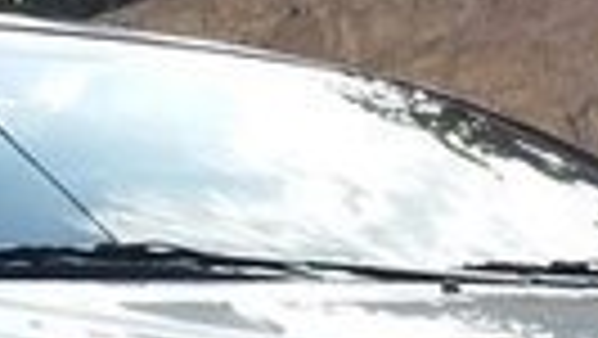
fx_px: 2396
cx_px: 423
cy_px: 723
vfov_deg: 7.6
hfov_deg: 14.2
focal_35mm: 151
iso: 40
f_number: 1.9
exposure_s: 1/446
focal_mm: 3.7
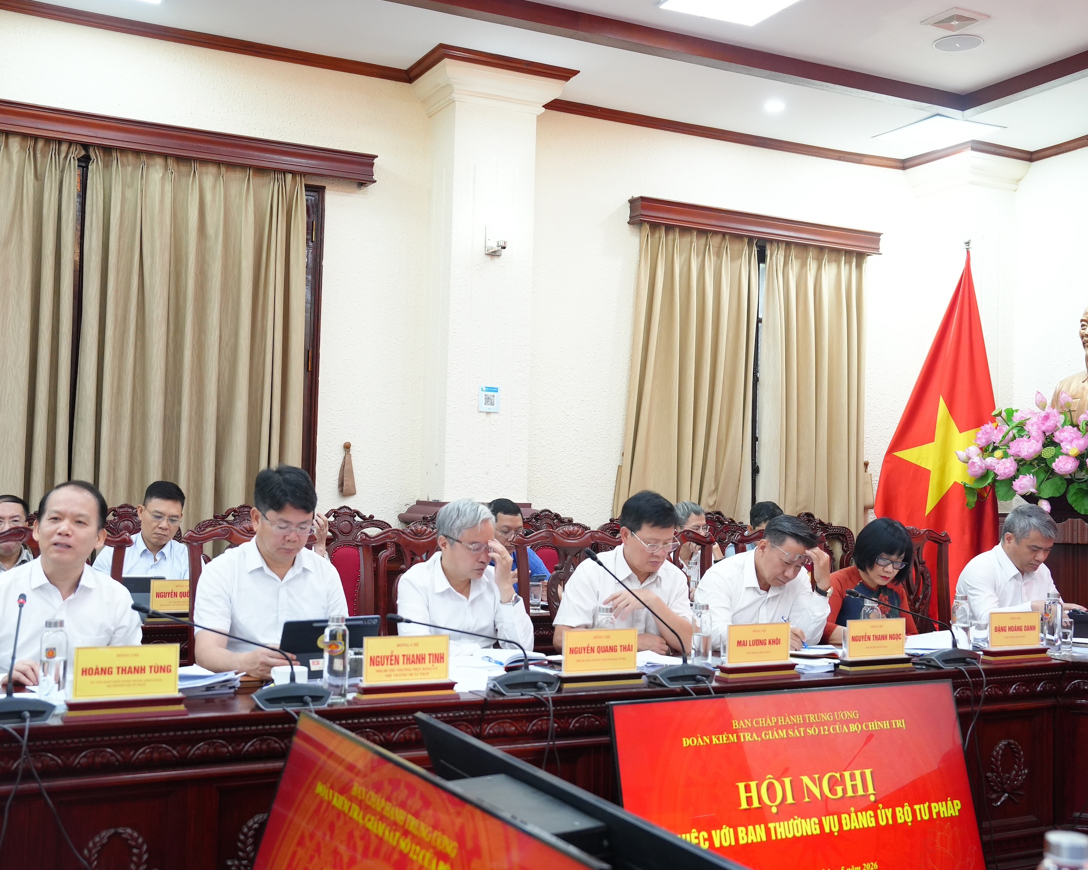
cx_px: 545
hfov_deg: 46.8
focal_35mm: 39
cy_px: 439
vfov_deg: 38.2
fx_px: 1256
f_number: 3.5
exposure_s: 1/250
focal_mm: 34
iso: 3200
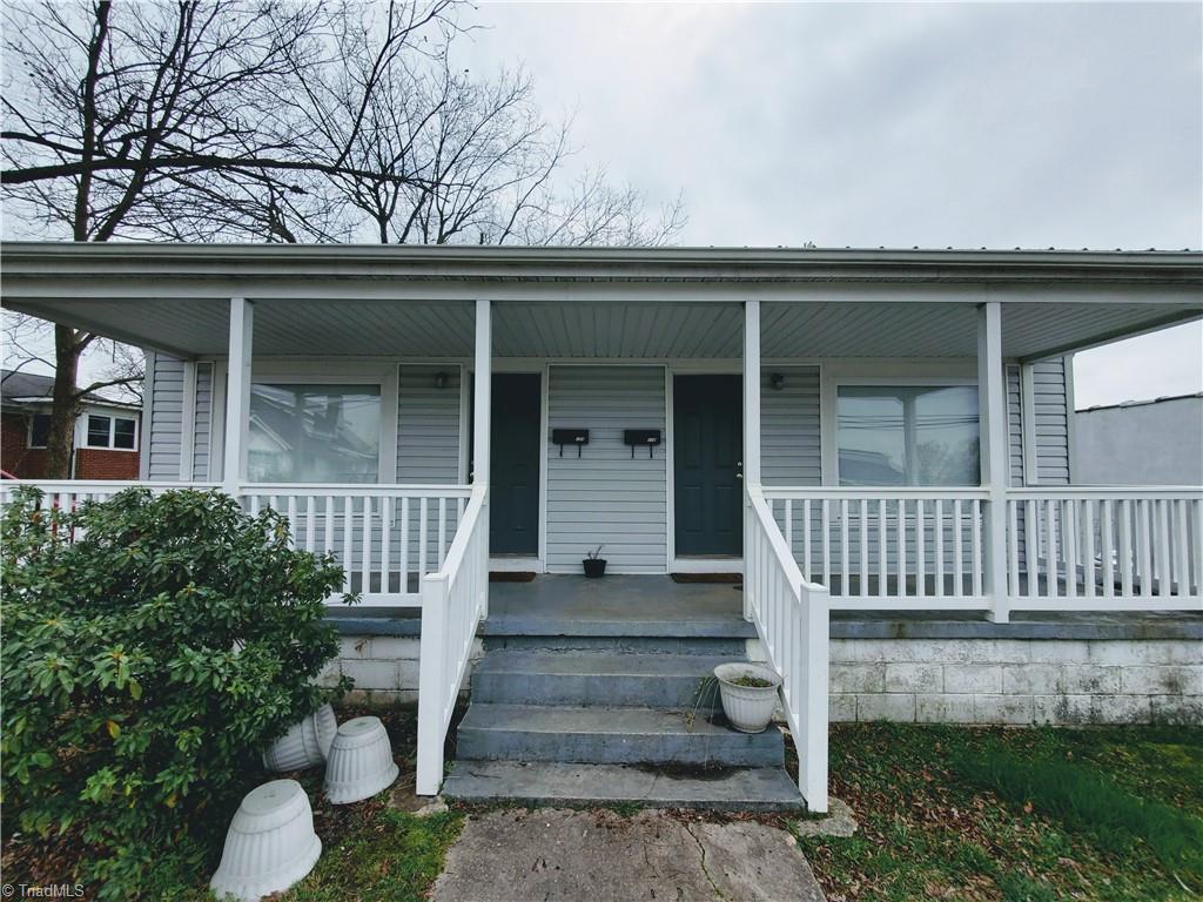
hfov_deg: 106.2
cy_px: 451
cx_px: 602
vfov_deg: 89.9
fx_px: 452
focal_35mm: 13
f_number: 2.2
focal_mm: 1.8
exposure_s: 1/1632
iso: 50
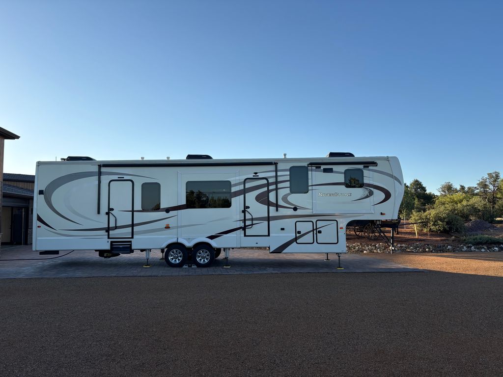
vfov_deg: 53.1
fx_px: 378
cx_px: 252
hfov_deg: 67.3
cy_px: 188
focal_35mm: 26
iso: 50
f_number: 1.6
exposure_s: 1/2012
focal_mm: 5.96
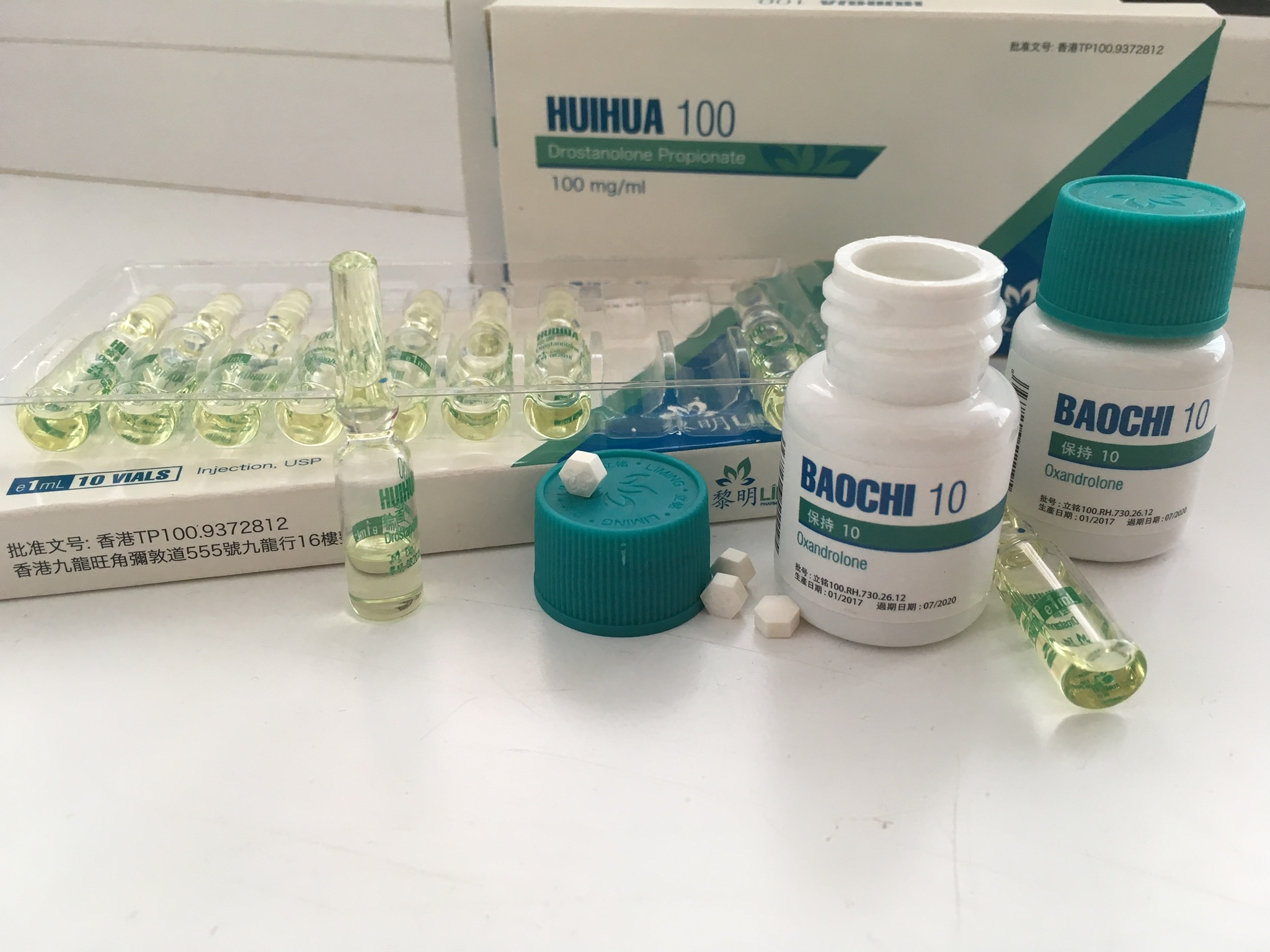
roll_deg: -1.3
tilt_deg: -26.9
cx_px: 635
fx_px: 1064
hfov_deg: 61.7
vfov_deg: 48.2
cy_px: 476
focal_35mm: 29
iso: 32
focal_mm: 4.15
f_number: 2.2
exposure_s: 1/33
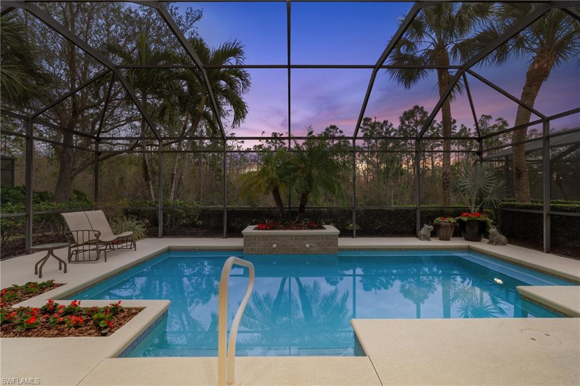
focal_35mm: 16
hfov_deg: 96.8
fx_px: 258
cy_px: 193
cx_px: 290
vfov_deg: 73.7
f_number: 9
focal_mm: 16
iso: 200
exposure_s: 1/3
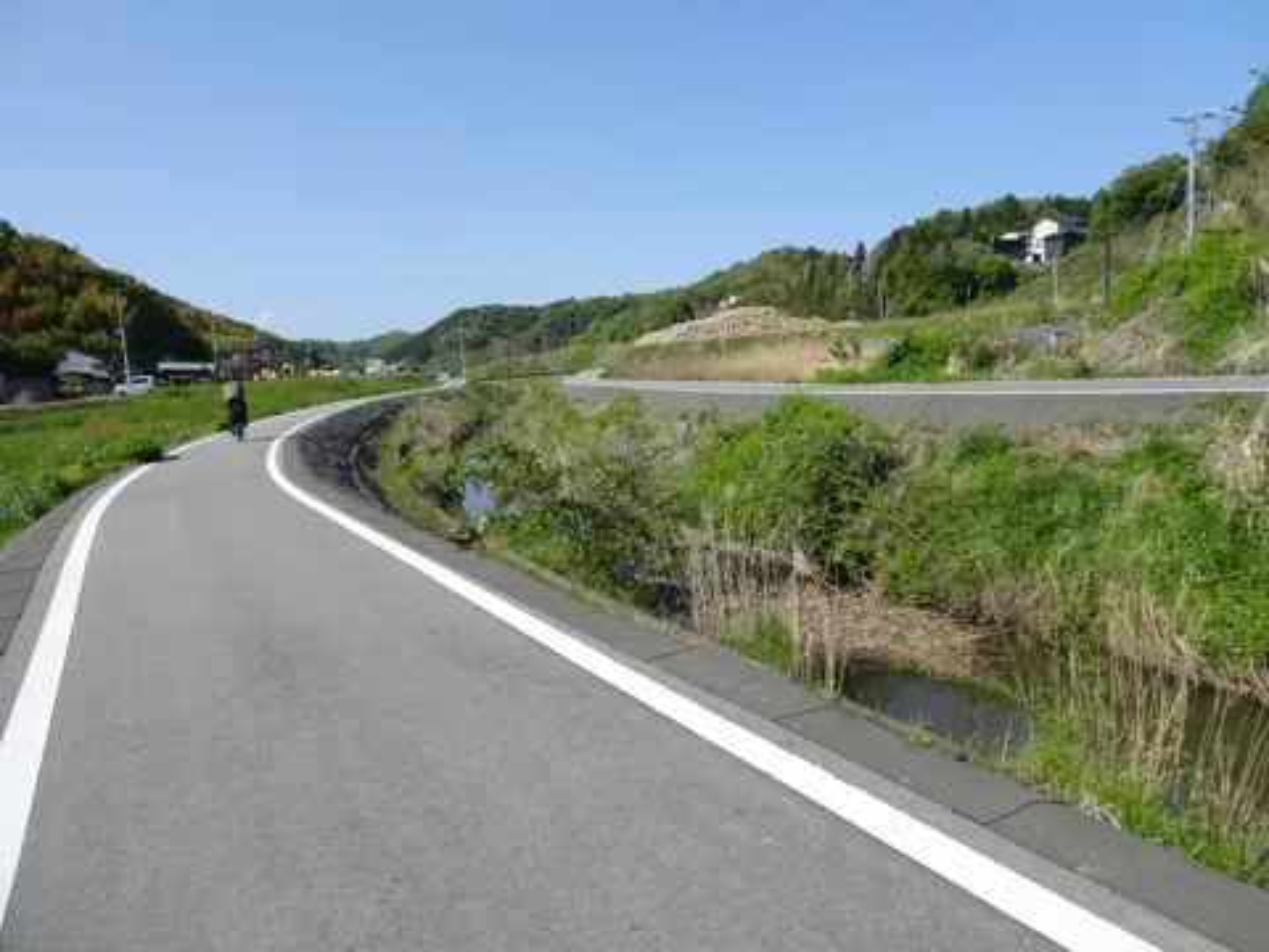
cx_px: 634
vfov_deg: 56.8
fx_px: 880
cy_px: 476
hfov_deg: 71.6
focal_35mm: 24
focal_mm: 4.1
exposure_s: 1/800
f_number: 3.5
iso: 80
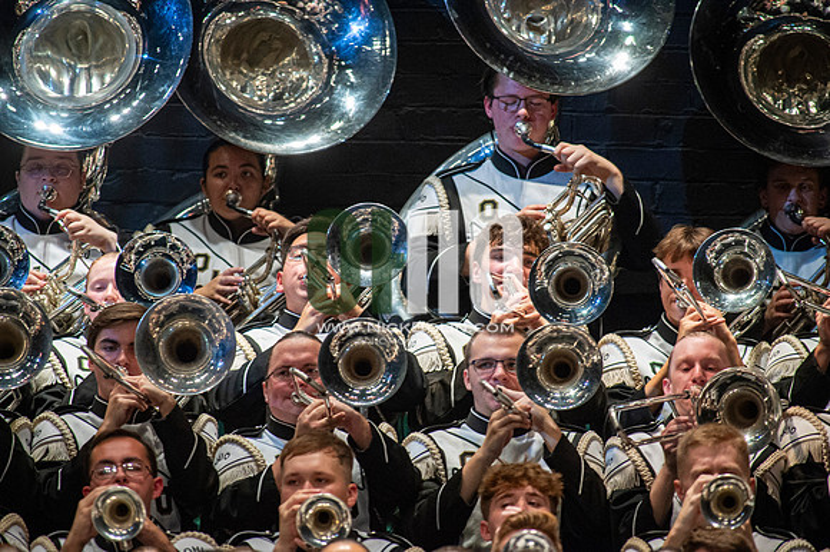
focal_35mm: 600
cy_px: 276
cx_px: 415
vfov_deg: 2.3
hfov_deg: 3.4
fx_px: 13825
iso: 5000
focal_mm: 600
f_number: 5.6
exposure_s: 1/400
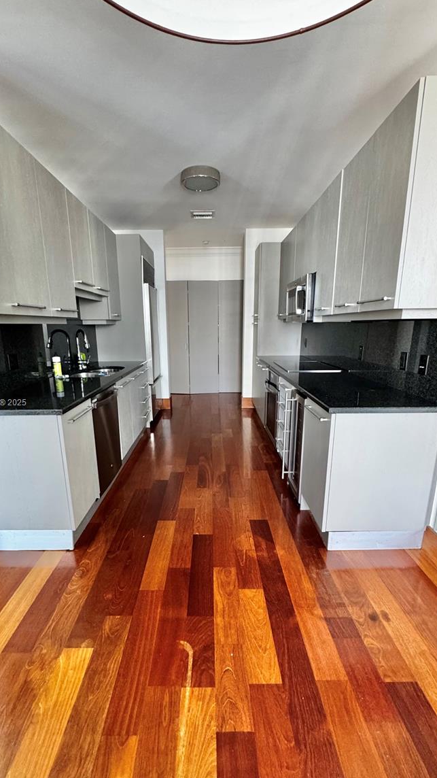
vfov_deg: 99.3
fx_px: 330
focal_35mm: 16
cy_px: 403
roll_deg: +0.9
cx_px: 208
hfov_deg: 67.0
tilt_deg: -14.6
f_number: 2.2
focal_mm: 2.22
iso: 500
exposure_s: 1/60
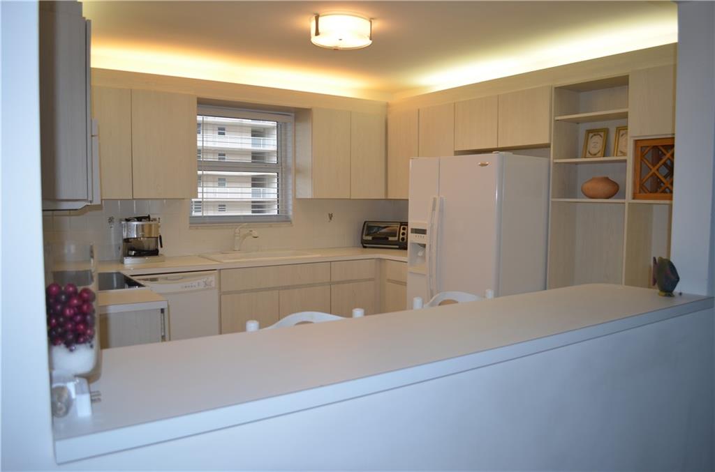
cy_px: 236
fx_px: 535
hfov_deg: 67.5
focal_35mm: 27
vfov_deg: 47.7
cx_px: 358
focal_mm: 18
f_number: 3.5
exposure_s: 1/160
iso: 200
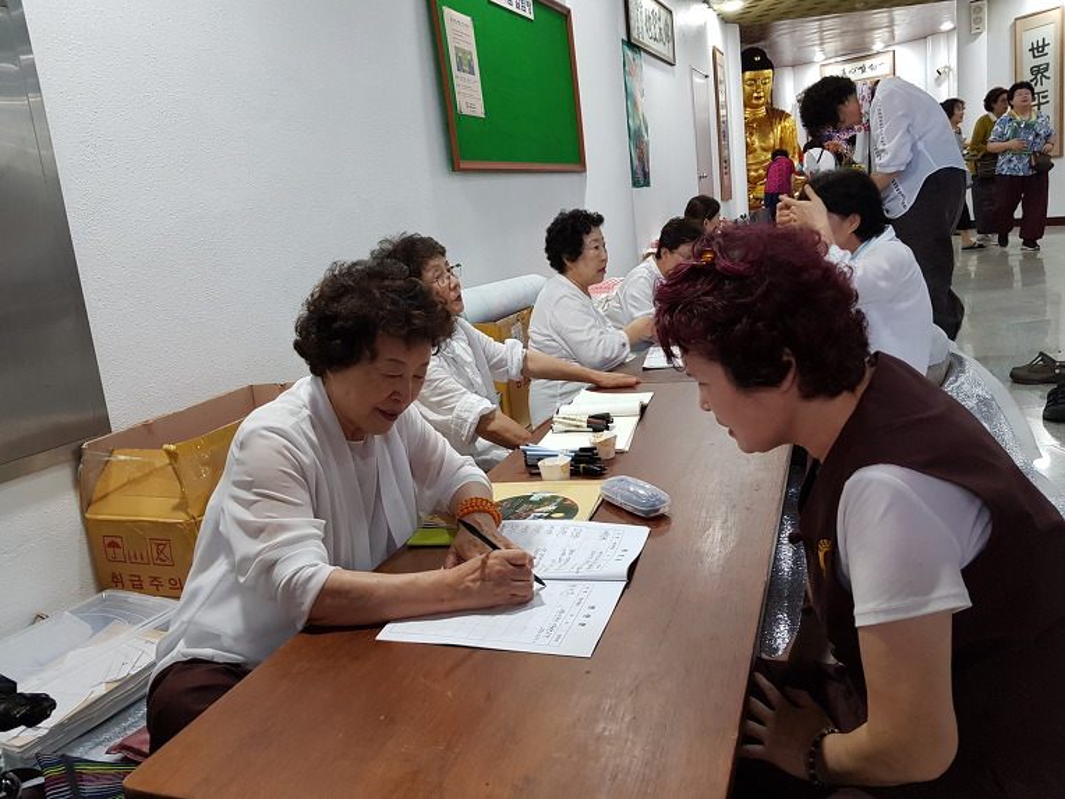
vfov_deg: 53.1
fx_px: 800
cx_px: 532
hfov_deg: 67.3
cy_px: 400
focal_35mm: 26
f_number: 1.7
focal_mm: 4.3
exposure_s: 1/60
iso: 160
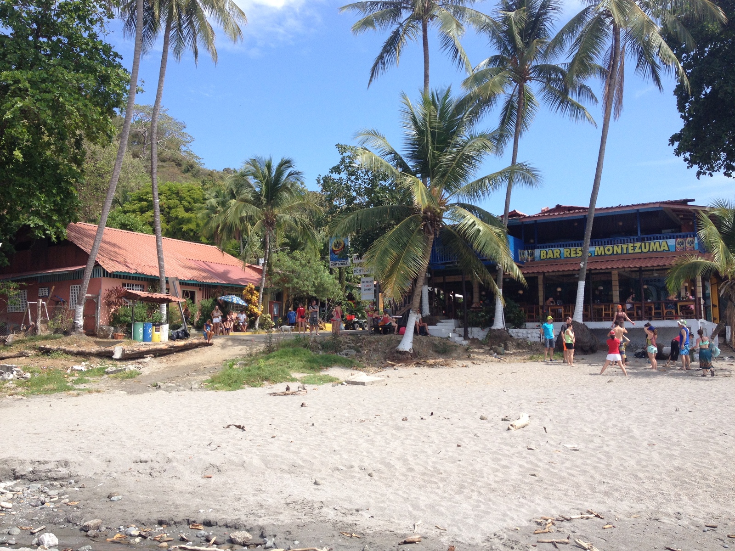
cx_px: 368
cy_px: 276
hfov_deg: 52.6
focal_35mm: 35
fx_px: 743
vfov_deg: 40.7
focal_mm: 4.28
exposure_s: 1/1126
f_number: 2.4
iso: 50
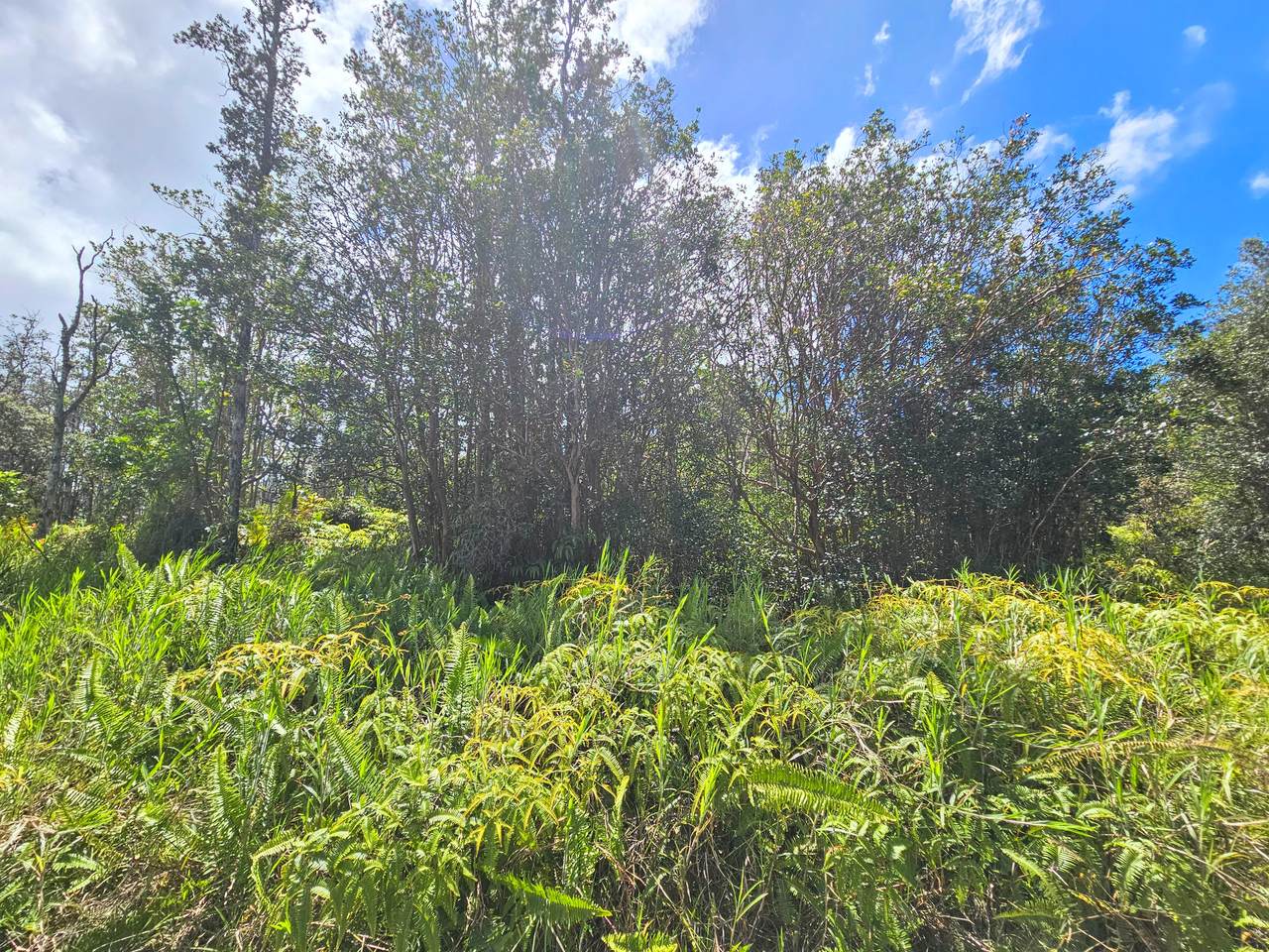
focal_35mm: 13
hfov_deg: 106.2
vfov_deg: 89.9
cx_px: 634
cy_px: 476
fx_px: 477
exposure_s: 1/1962
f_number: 2.2
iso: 50
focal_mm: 2.2
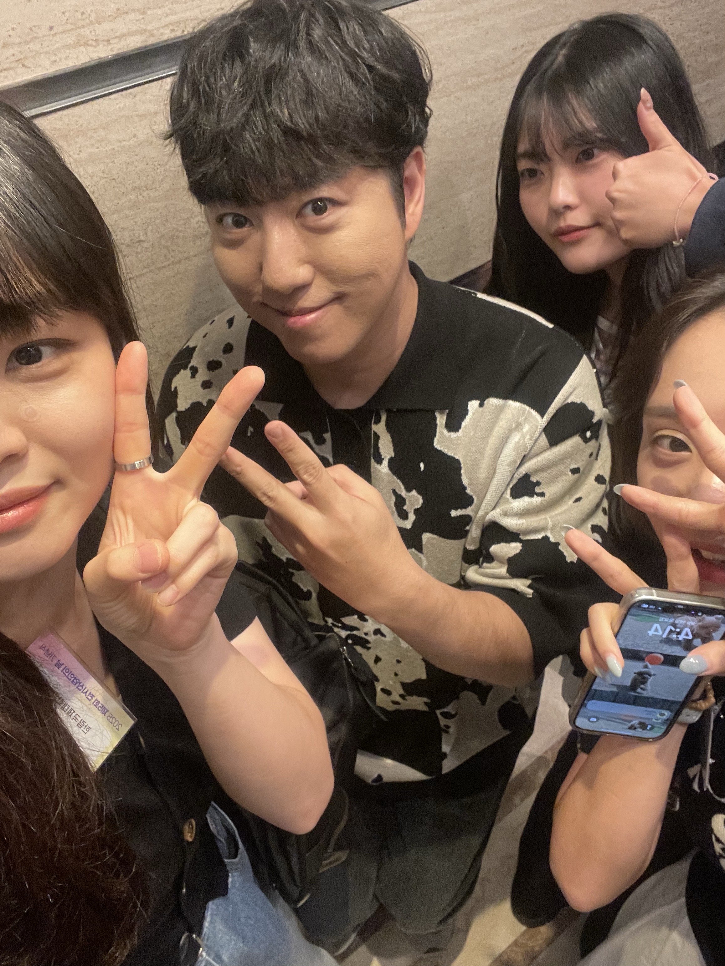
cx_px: 362
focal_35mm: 30
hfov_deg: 46.8
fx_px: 838
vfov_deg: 60.0
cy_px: 483
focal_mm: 2.71
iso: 320
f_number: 2.2
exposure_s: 1/40
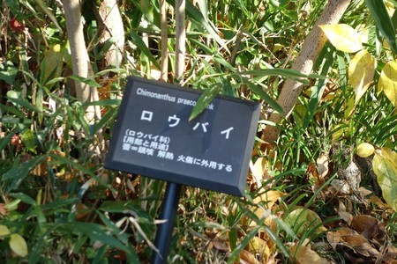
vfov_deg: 16.7
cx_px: 198
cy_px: 132
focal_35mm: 82
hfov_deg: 24.8
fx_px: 904
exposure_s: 1/200
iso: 250
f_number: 4.5
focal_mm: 30.46
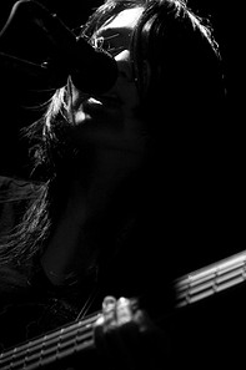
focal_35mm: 159
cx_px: 114
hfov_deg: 8.6
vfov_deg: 12.9
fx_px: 1635
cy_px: 239
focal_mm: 70
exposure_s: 1/100
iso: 800
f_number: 2.8
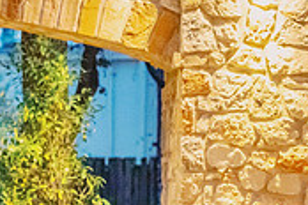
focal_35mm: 234
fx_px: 2002
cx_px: -104
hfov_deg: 8.7
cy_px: 224
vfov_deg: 5.9
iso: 8000
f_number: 2.8
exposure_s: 1/200
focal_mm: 67
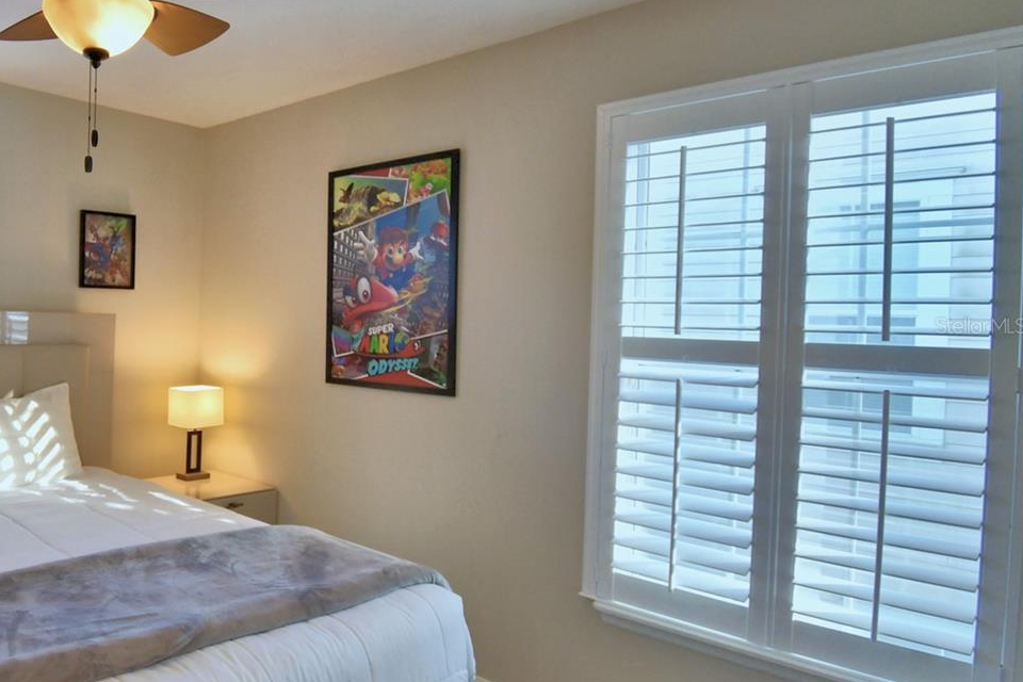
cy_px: 325
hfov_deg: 64.0
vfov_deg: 51.3
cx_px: 178
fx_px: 710
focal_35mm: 25
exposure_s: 1/80
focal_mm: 10
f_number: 4.5
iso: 400
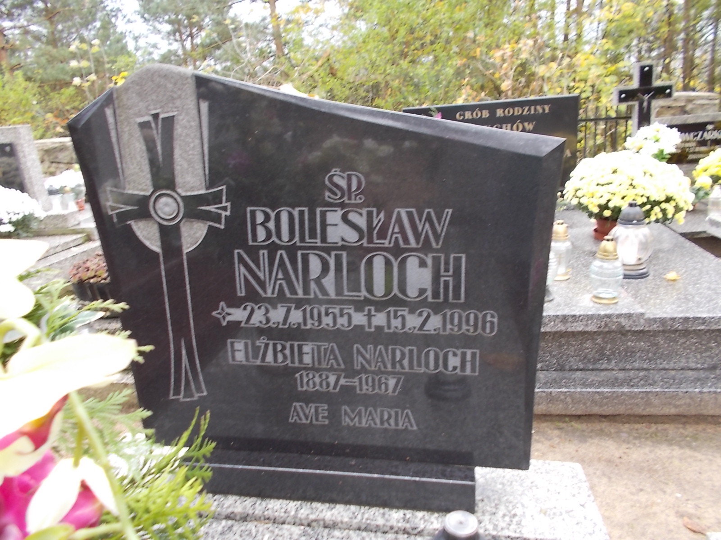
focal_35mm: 26
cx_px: 360
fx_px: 542
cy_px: 270
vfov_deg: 53.1
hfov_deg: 67.3
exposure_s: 1/25
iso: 80
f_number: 3.2
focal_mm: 4.6
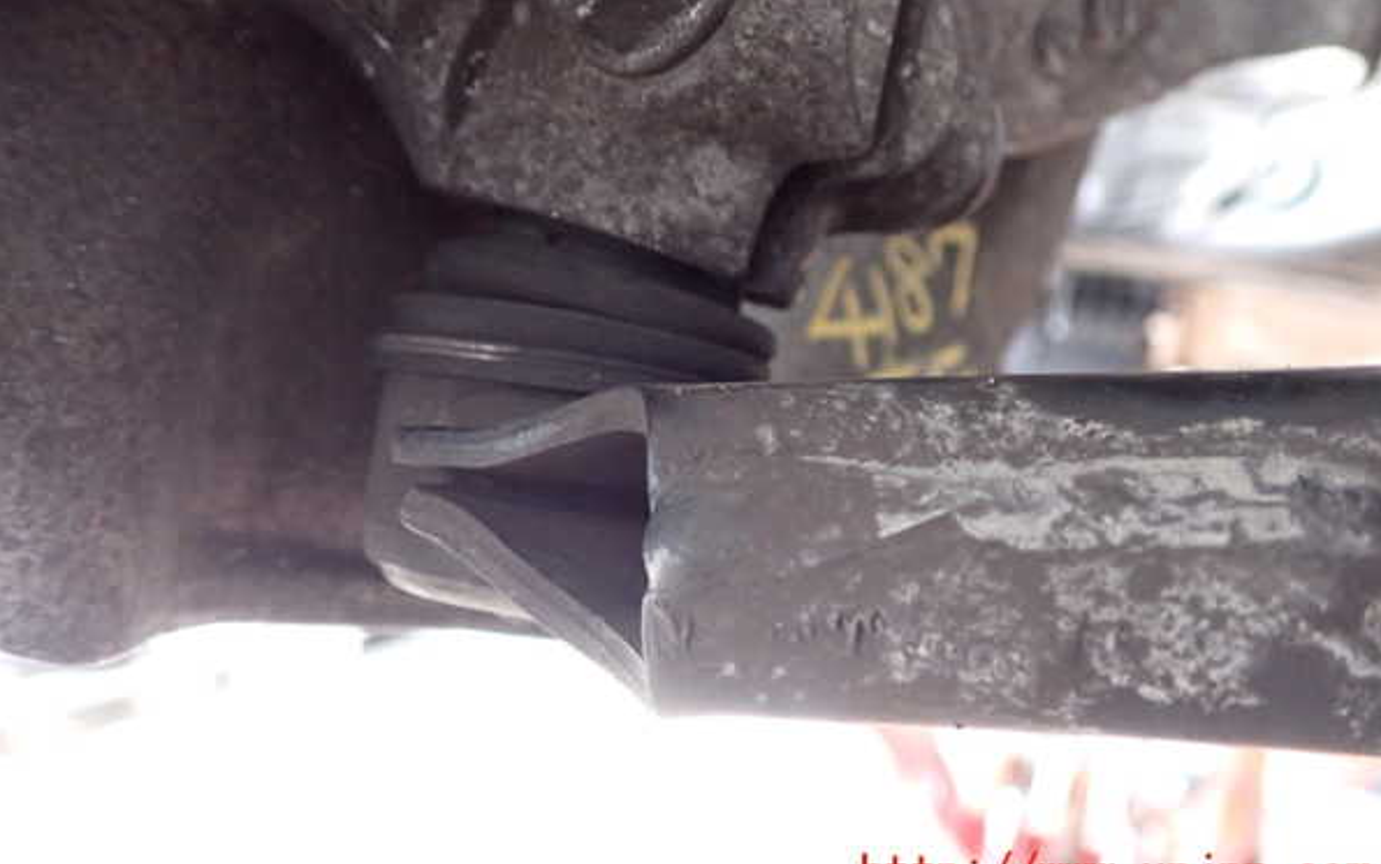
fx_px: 1205
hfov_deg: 59.6
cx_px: 688
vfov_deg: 39.4
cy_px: 385
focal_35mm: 32
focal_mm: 5.4
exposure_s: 1/30
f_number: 2.3
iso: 640
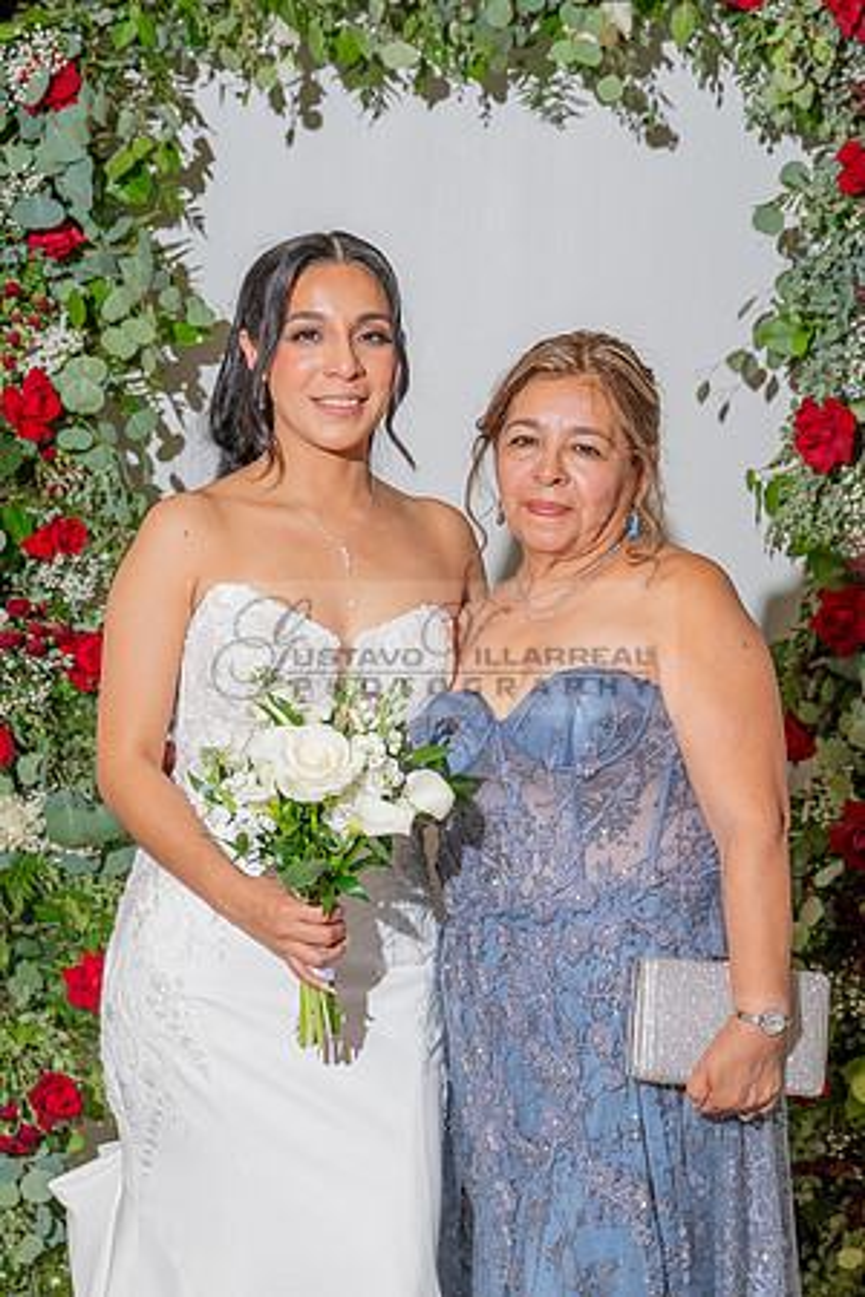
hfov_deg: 16.0
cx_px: 424
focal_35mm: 86
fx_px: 3081
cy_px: 649
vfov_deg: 23.8
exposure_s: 1/200
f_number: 5.6
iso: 800
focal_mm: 57
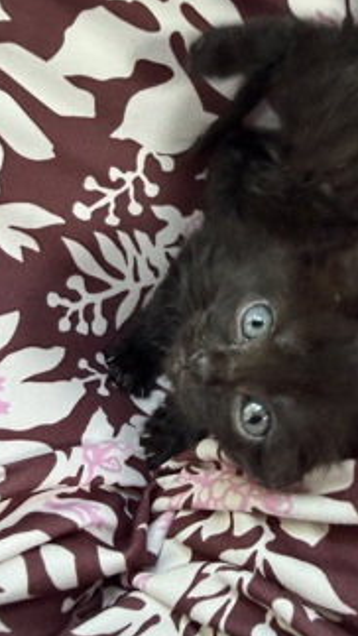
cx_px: 261
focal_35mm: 34
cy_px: 295
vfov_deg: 57.9
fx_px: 573
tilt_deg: -62.7
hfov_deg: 34.1
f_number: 2.2
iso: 320
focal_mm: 2.22
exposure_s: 1/60
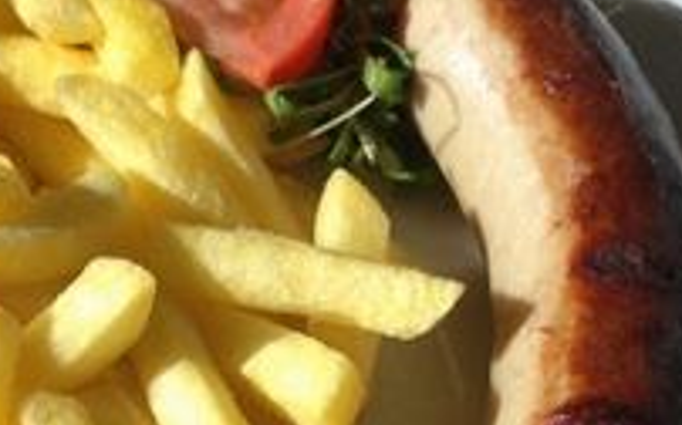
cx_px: 111
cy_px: 590
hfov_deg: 18.6
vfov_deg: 11.4
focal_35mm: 111
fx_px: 2062
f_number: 2.4
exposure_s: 1/903
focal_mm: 4.12
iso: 50
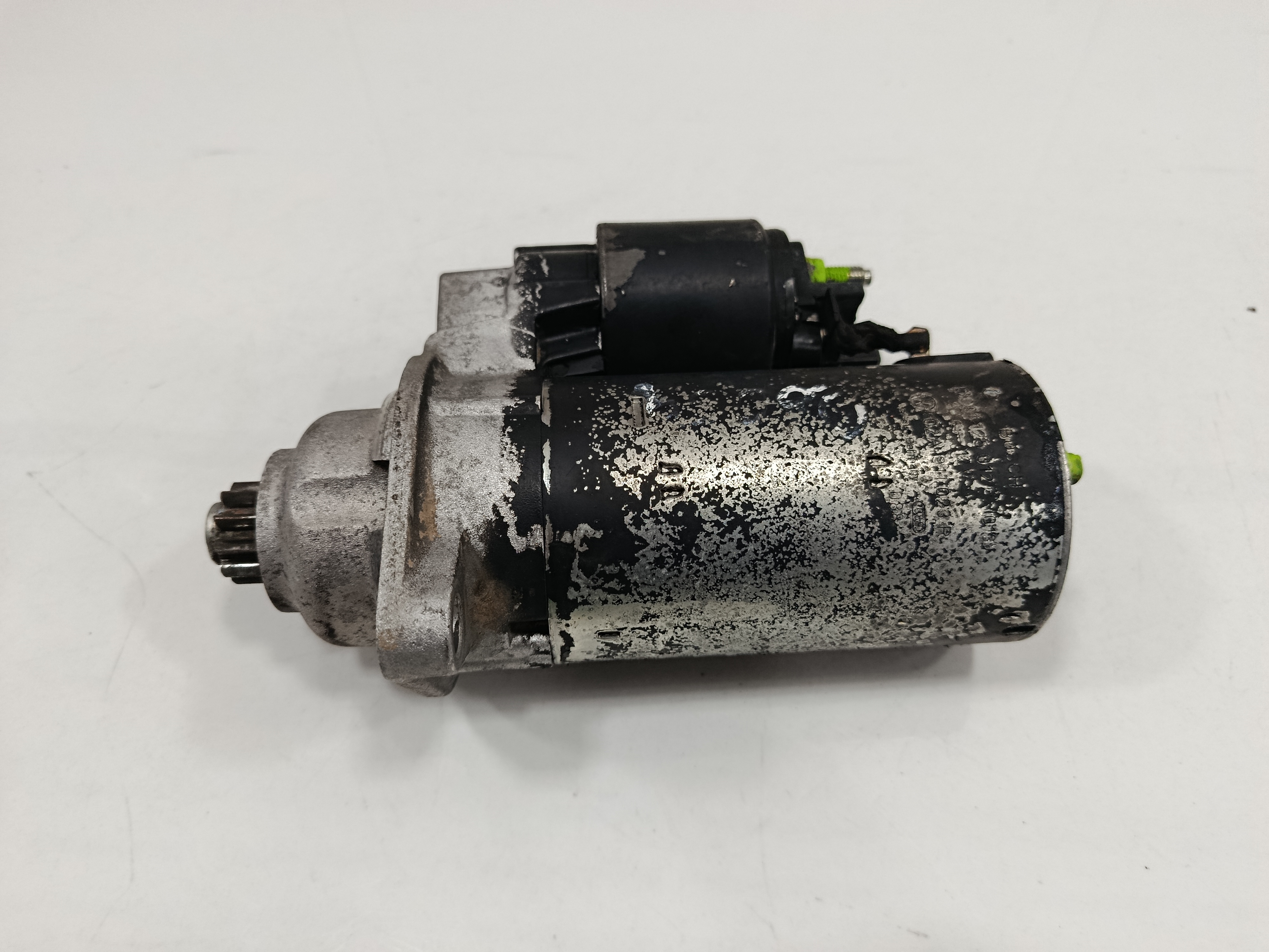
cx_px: 634
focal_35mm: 24
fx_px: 880
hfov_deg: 71.6
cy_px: 476
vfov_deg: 56.8
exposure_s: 1/100
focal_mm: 5.24
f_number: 1.7
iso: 1088
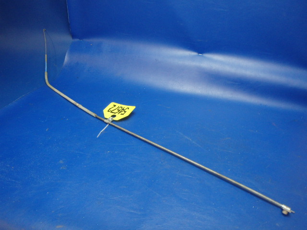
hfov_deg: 63.4
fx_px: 248
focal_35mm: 28
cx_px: 154
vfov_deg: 49.7
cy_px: 115
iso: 500
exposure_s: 1/30
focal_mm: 5
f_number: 3.9
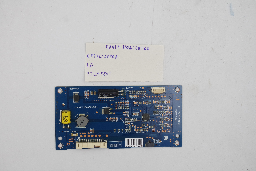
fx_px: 455
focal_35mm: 64
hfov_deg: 31.4
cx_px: 128
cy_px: 86
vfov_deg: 21.2
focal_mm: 24
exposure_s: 1/125
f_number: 5.6
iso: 200
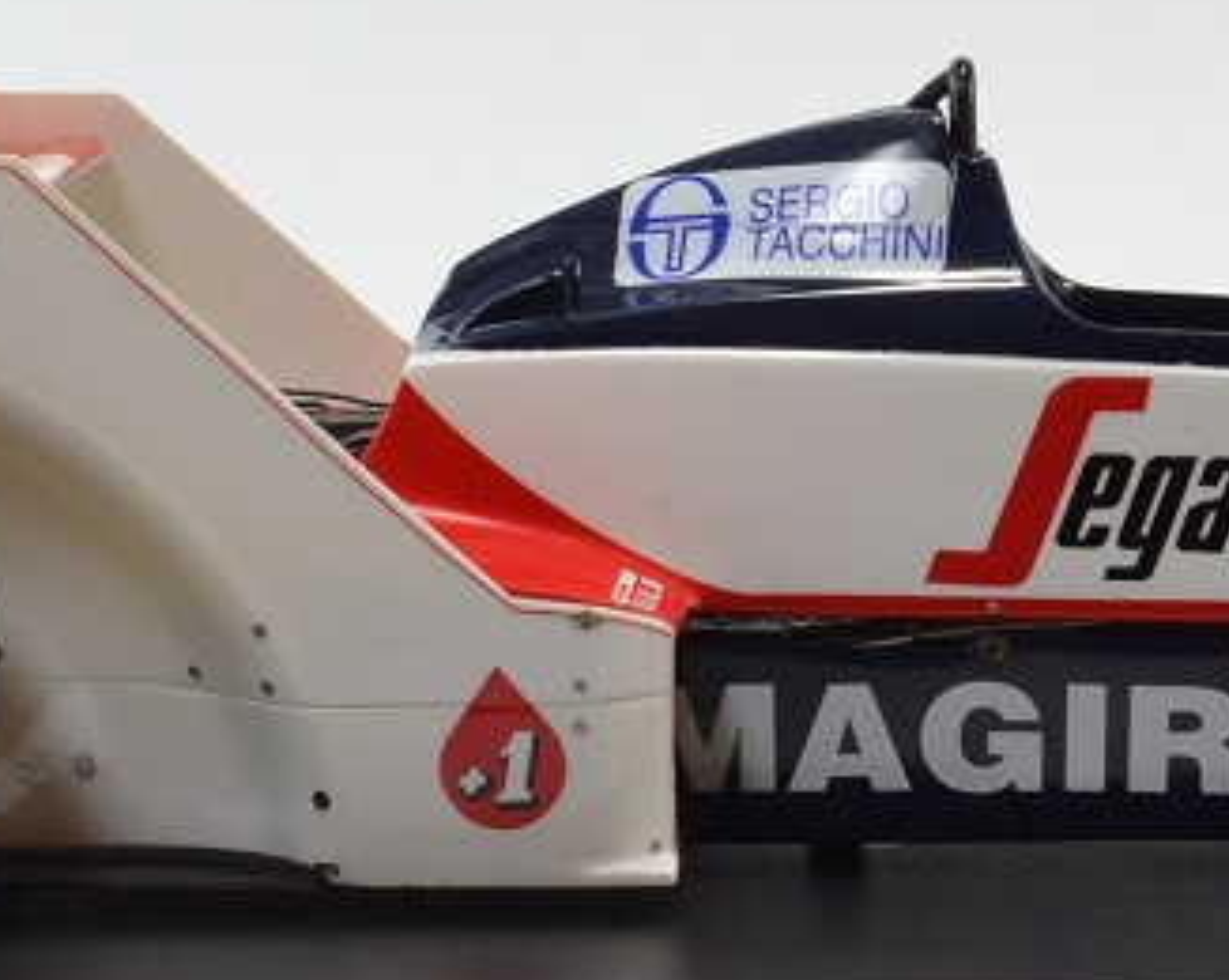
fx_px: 7968
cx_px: 961
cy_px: 499
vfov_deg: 7.0
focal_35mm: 219
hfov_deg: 8.8
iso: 200
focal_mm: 55
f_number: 16
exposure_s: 1/1.3
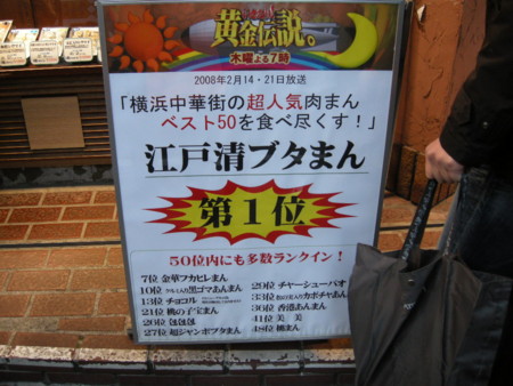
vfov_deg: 40.7
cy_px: 193
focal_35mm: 35
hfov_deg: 52.6
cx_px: 256
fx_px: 519
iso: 197
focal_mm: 7.5
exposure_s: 1/62.7
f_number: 2.7
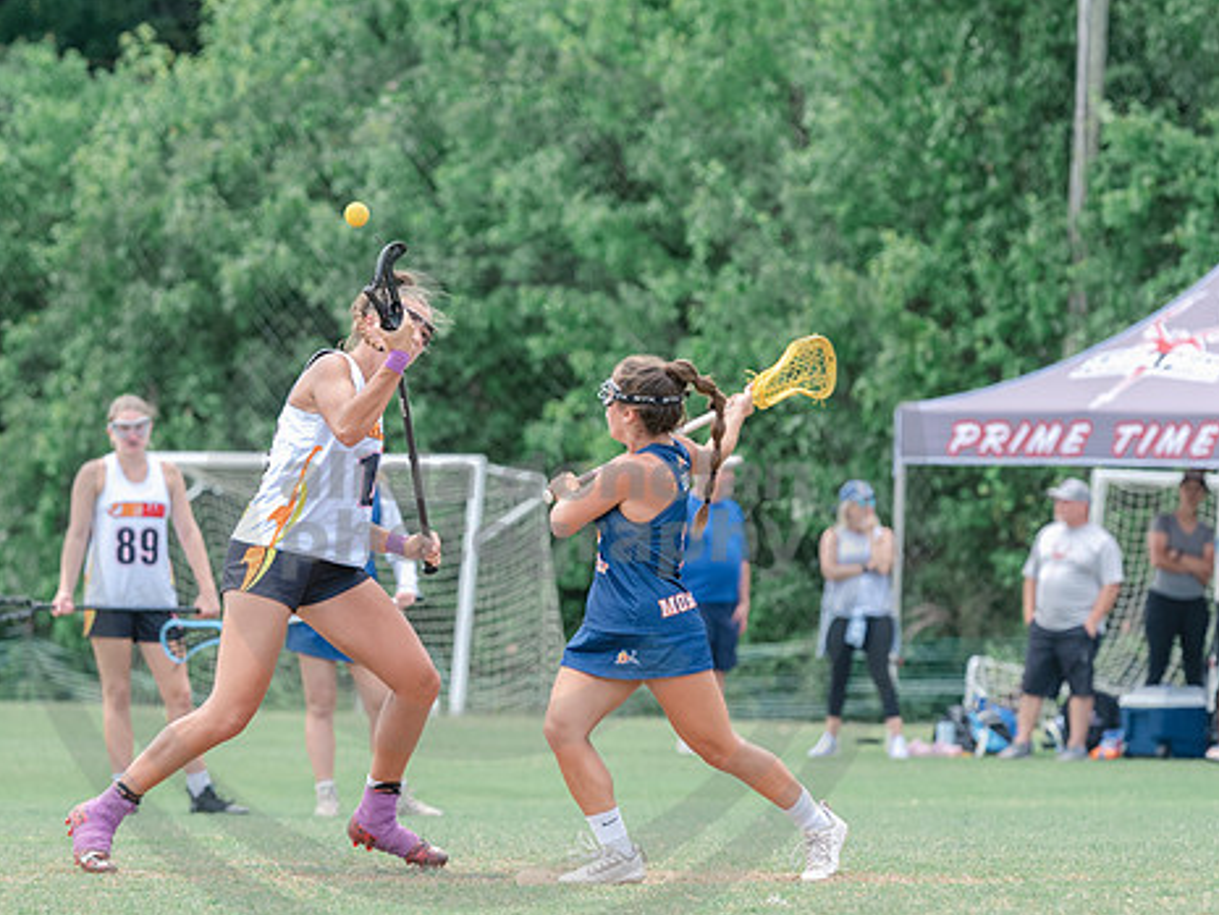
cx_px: 571
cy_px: 583
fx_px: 16344
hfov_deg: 4.3
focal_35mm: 464
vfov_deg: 3.2
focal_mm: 200
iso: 400
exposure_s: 1/1250
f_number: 4.5
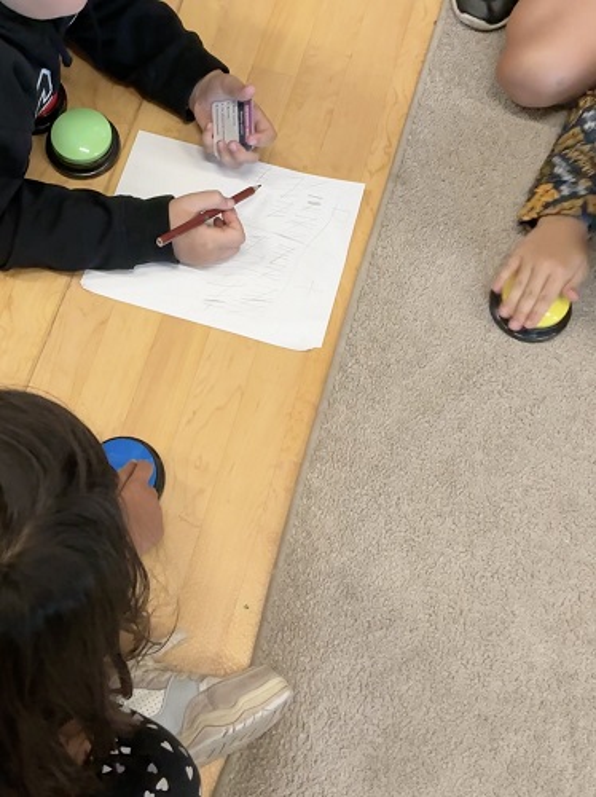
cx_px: 298
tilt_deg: -66.5
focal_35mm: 29
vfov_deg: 61.7
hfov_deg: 48.2
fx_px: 667
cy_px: 398
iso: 200
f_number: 1.8
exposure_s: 1/60
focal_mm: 3
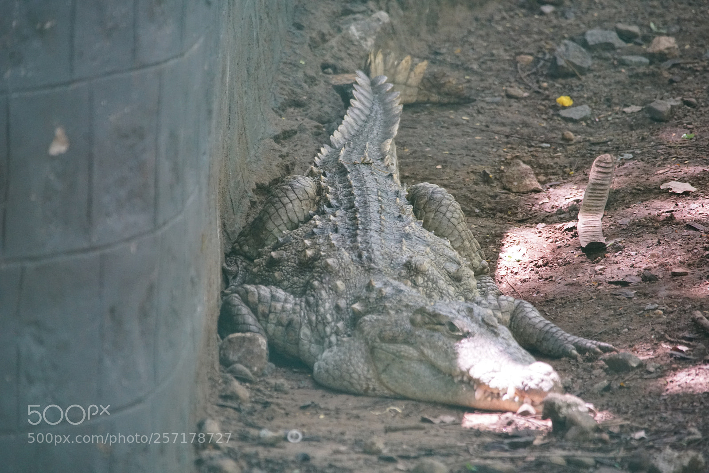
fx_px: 9847
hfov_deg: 4.1
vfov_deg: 2.8
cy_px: 236
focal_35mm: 500
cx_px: 354
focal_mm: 500
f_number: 6.3
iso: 6400
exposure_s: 1/160
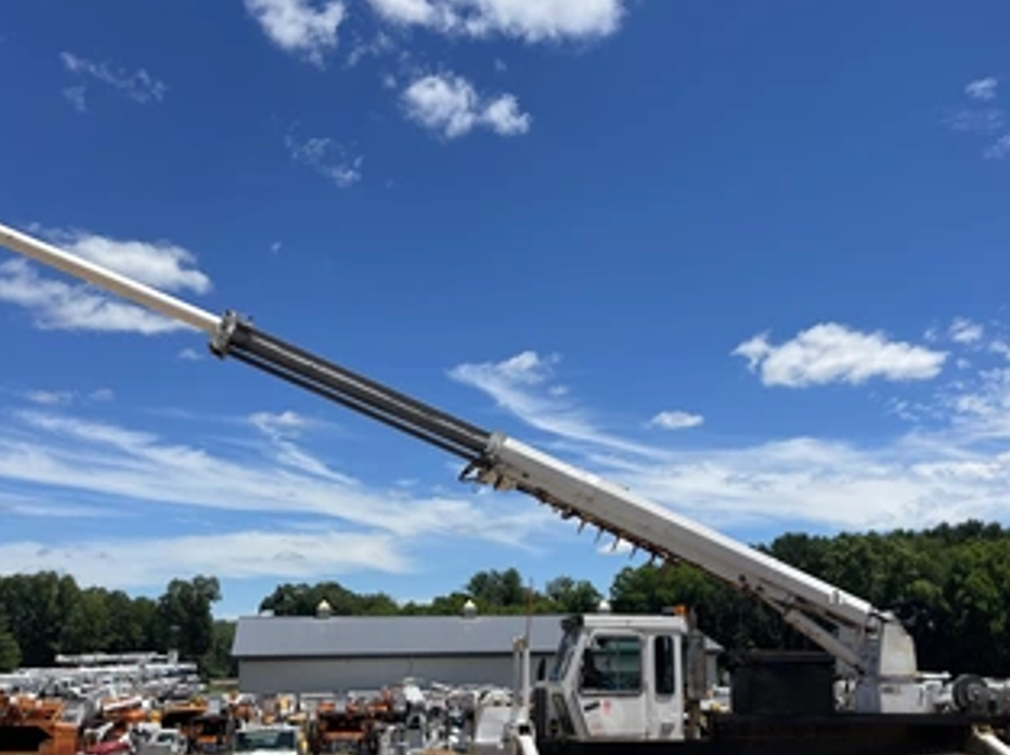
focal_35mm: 32
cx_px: 532
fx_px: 933
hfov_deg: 56.8
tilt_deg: +13.8
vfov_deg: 44.0
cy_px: 426
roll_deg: +0.8
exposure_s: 1/4717
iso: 32
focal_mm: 5.1
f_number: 1.6
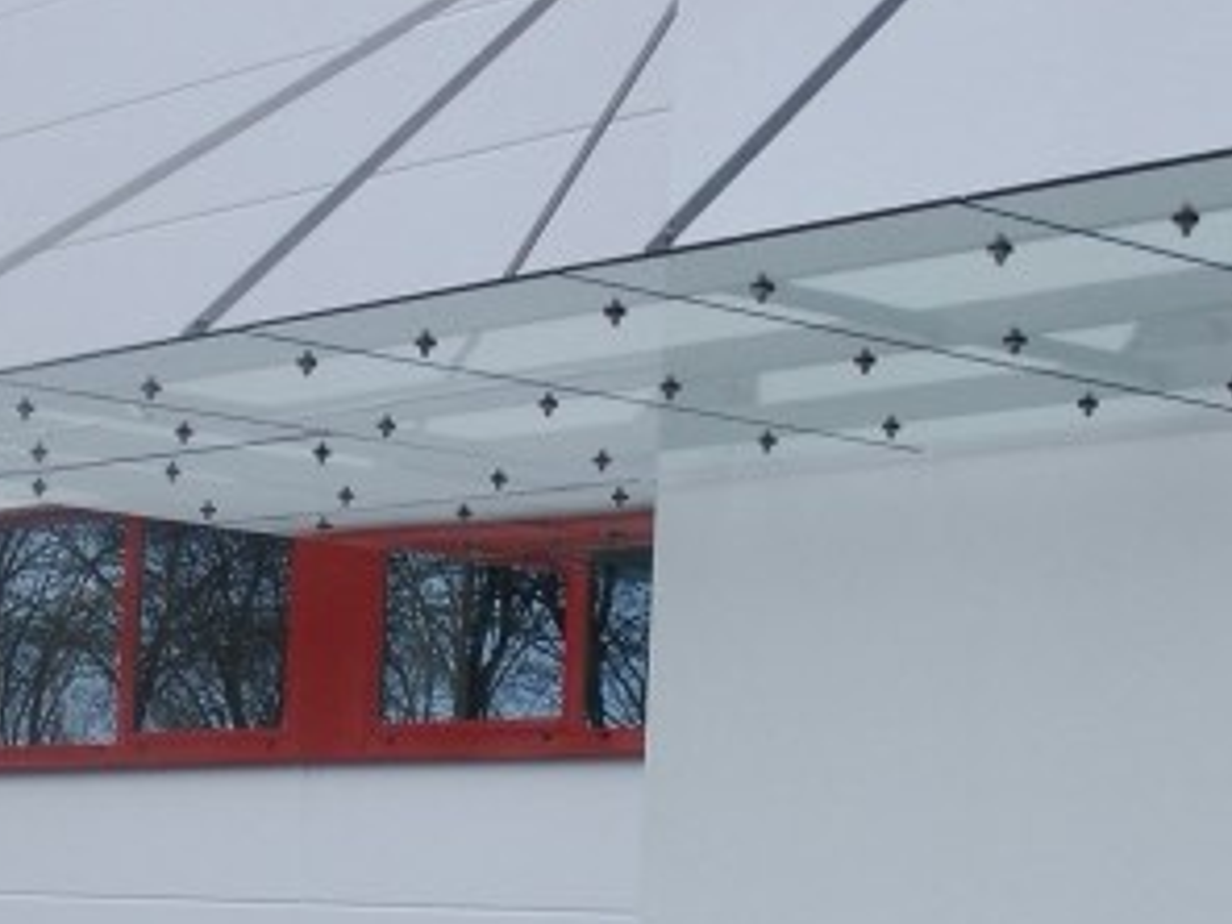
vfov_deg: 14.8
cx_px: 533
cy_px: 628
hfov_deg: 19.6
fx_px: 3559
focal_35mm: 100
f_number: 3.5
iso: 50
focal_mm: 7.7
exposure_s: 1/200
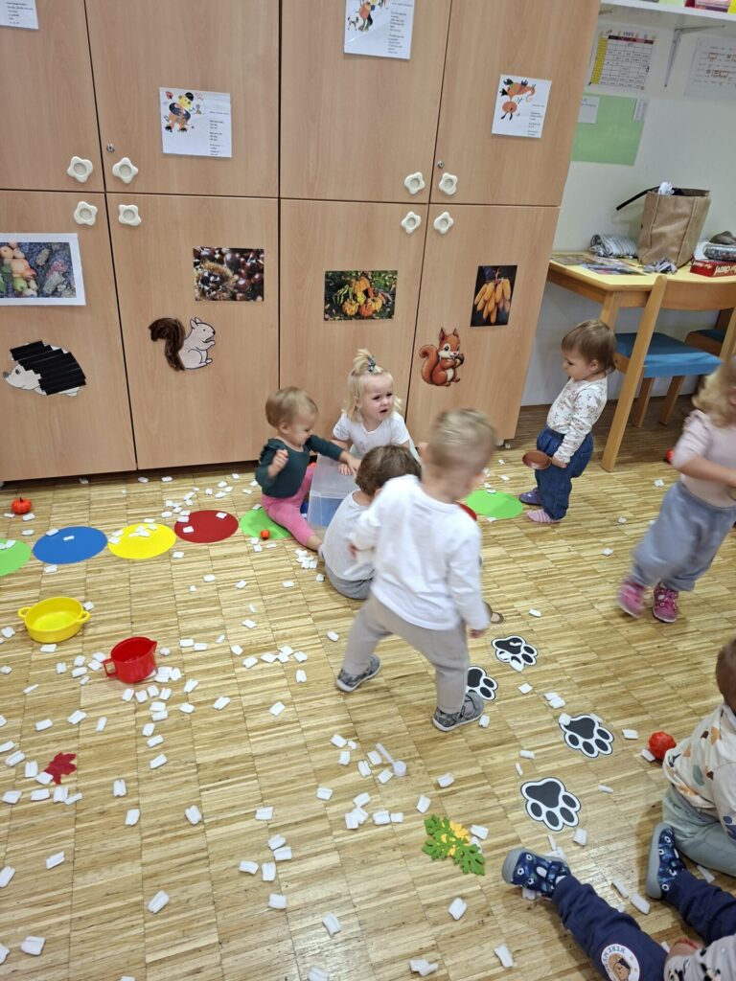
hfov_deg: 58.9
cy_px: 490
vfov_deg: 73.9
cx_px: 368
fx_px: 652
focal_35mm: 23
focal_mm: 5.54
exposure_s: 1/33
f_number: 1.8
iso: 250
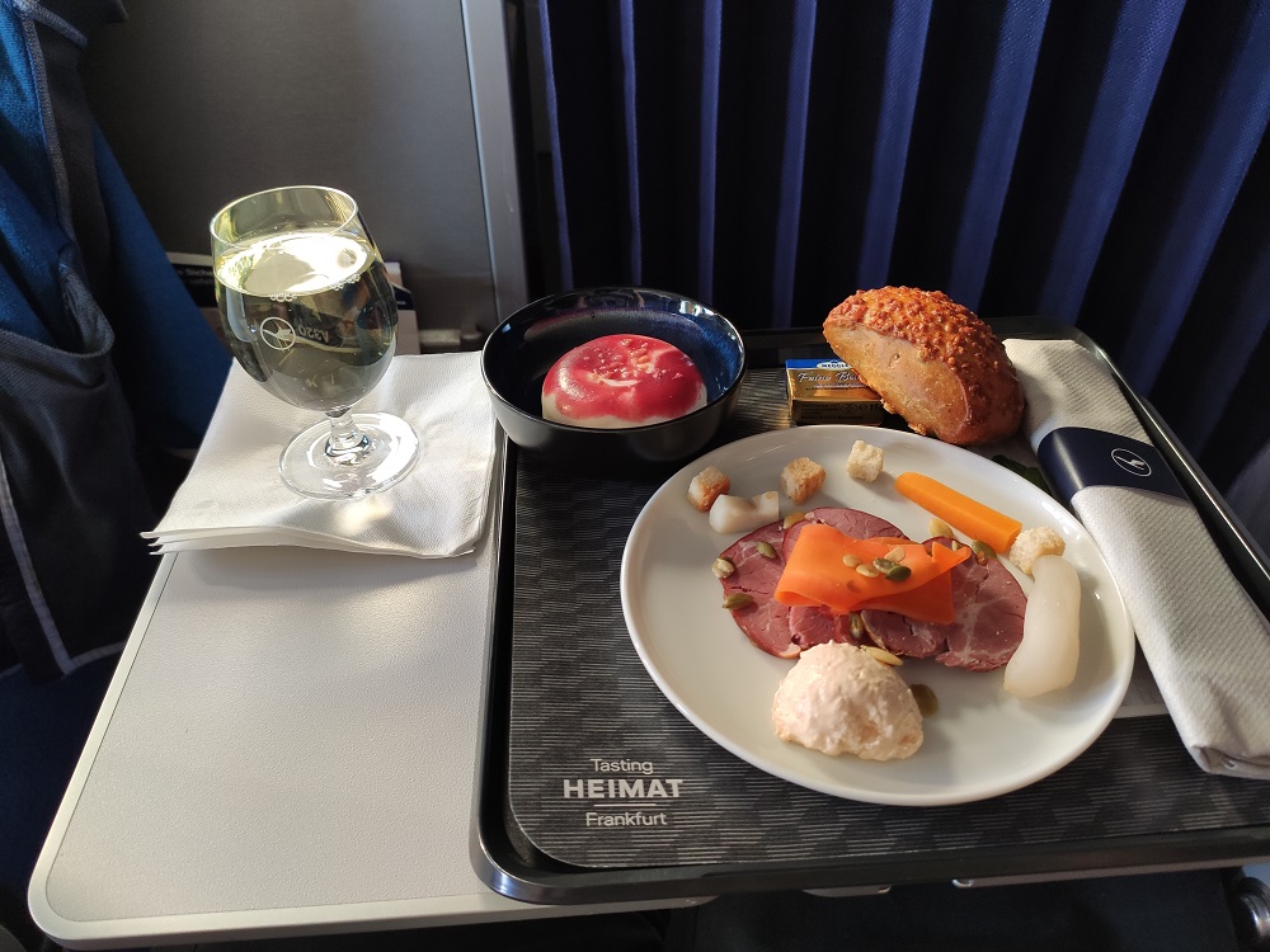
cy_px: 476
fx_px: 954
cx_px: 635
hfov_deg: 67.3
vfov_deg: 53.1
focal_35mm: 26
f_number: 1.75
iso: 565
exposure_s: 1/33
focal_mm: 4.77
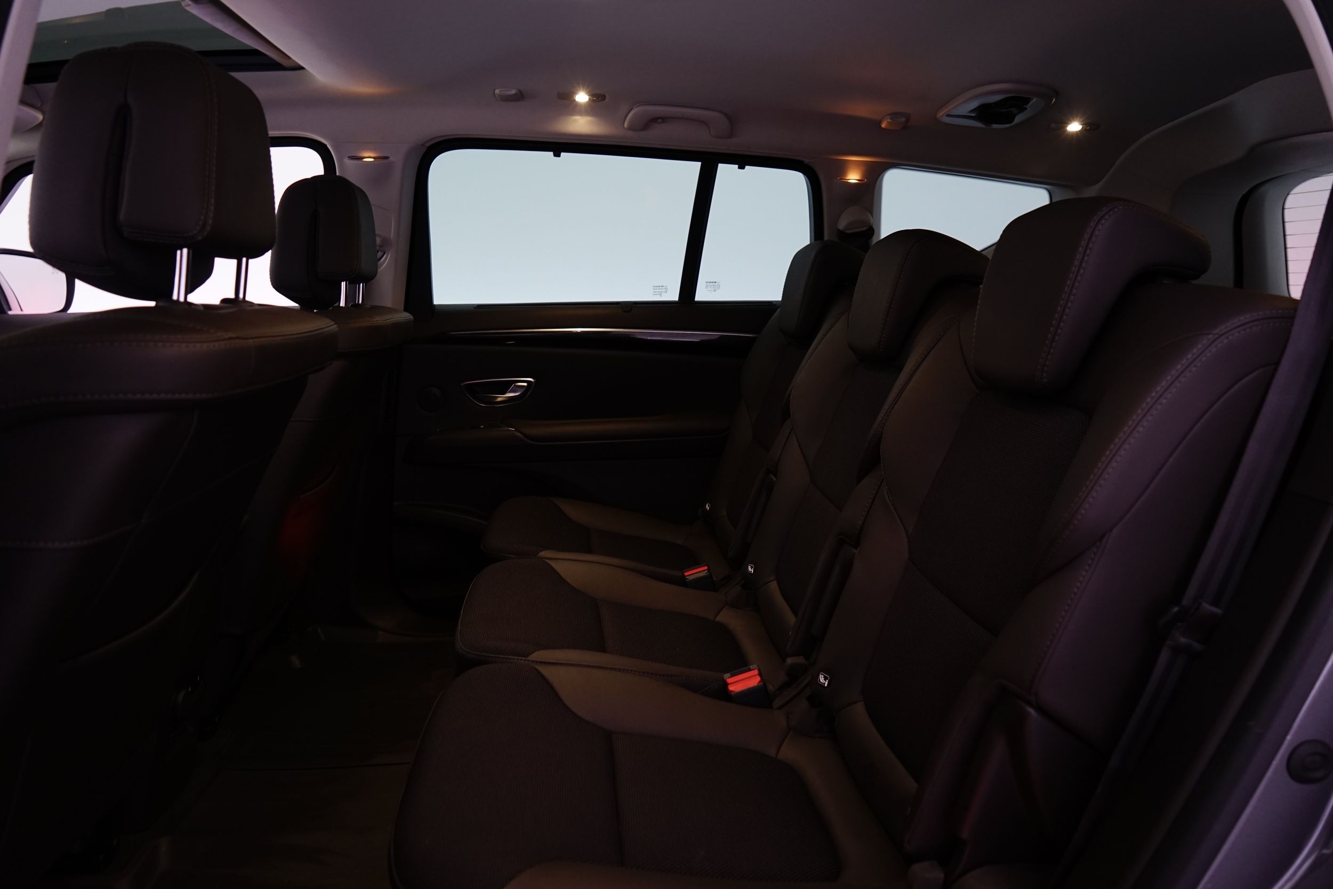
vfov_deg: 53.1
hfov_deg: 73.7
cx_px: 666
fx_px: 889
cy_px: 444
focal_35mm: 24
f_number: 5.6
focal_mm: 24
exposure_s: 1/8
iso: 800
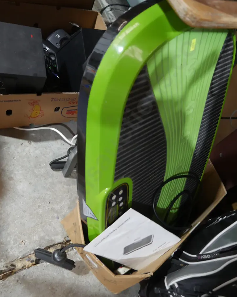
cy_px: 146
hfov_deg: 47.1
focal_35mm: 31
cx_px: 115
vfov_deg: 57.2
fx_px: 272
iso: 1600
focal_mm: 14
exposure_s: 1/60
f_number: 3.5
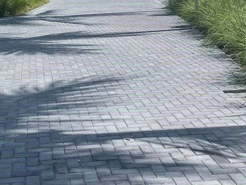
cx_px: 102
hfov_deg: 24.4
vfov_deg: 18.0
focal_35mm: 80
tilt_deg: -2.2
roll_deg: +2.2
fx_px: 569
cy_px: 4
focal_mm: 4.2
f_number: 1.6
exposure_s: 1/3509
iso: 32
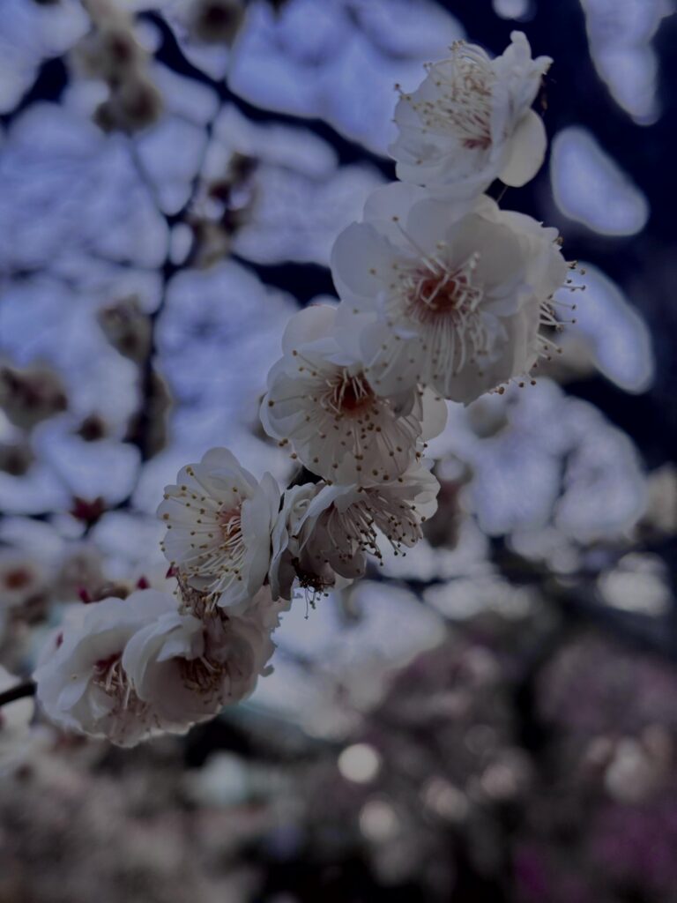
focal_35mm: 52
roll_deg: +7.2
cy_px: 452
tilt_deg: +17.3
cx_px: 338
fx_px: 1356
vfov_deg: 36.8
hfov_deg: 28.0
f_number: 1.6
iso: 32
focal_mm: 5.96
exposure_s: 1/341
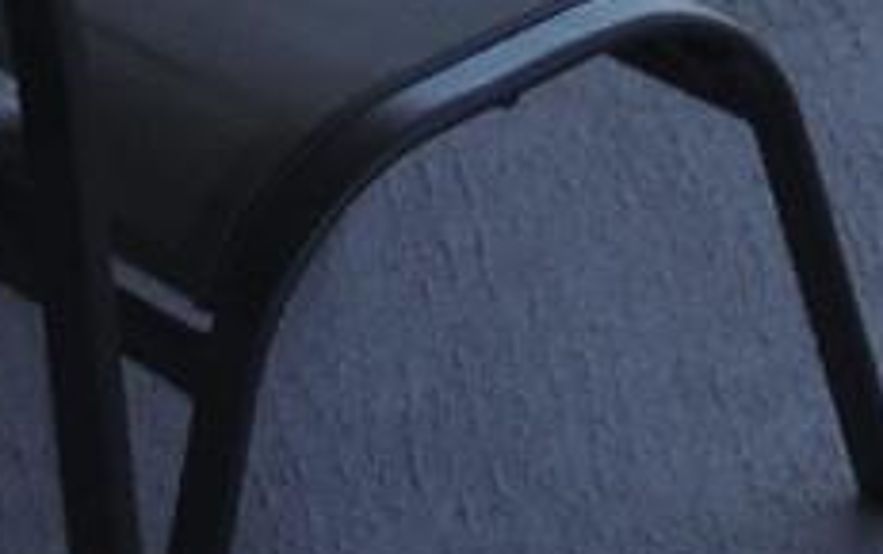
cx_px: 1105
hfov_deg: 8.6
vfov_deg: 5.1
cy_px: -1318
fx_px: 5831
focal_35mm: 242
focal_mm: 5.8
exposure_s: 1/400
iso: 80
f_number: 3.2
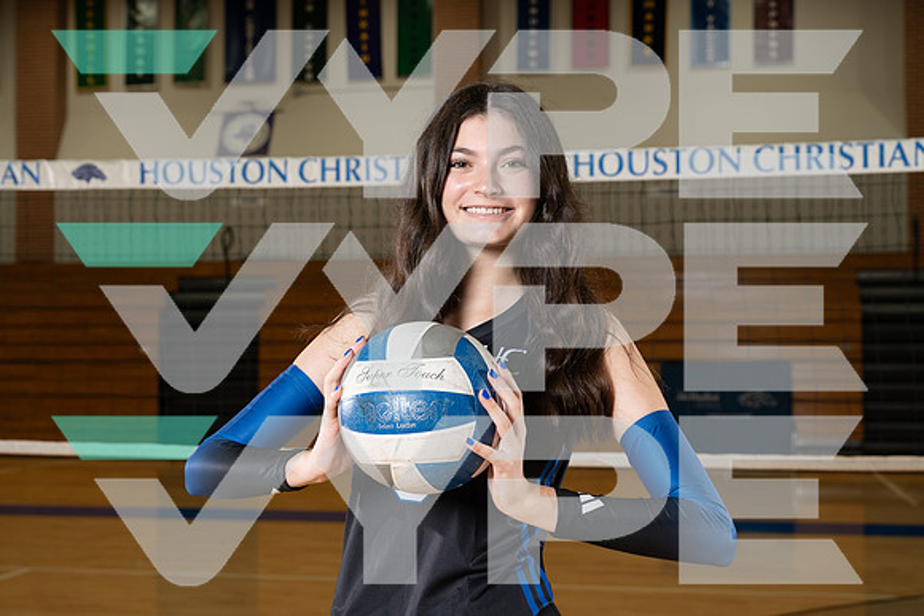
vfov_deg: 25.5
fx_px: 1361
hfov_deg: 37.5
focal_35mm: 53
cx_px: 462
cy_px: 308
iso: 500
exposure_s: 1/250
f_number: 5.6
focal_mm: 53
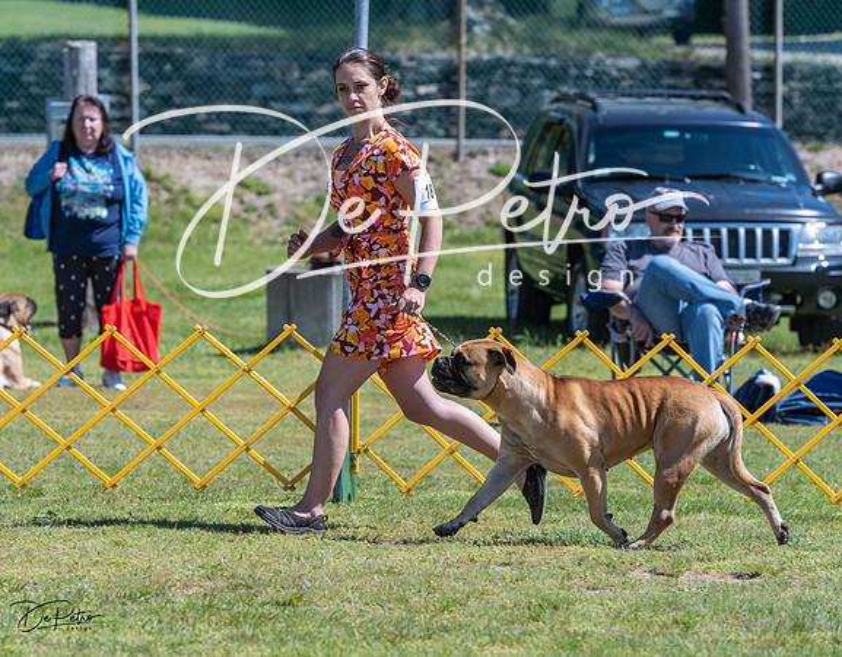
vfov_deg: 6.3
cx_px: 424
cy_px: 323
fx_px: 5955
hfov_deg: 8.1
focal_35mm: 241
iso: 200
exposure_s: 1/640
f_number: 6.3
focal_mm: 200
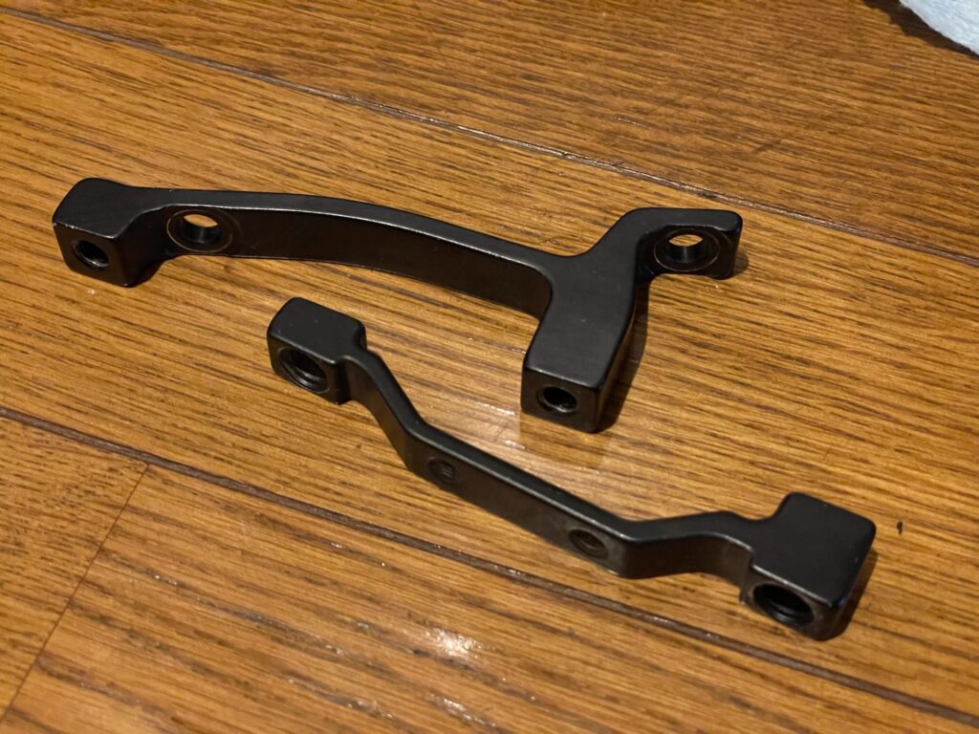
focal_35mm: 52
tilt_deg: -53.6
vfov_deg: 28.0
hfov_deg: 36.8
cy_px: 367
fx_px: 1471
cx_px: 490
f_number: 2
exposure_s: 1/30
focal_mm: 6
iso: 1000
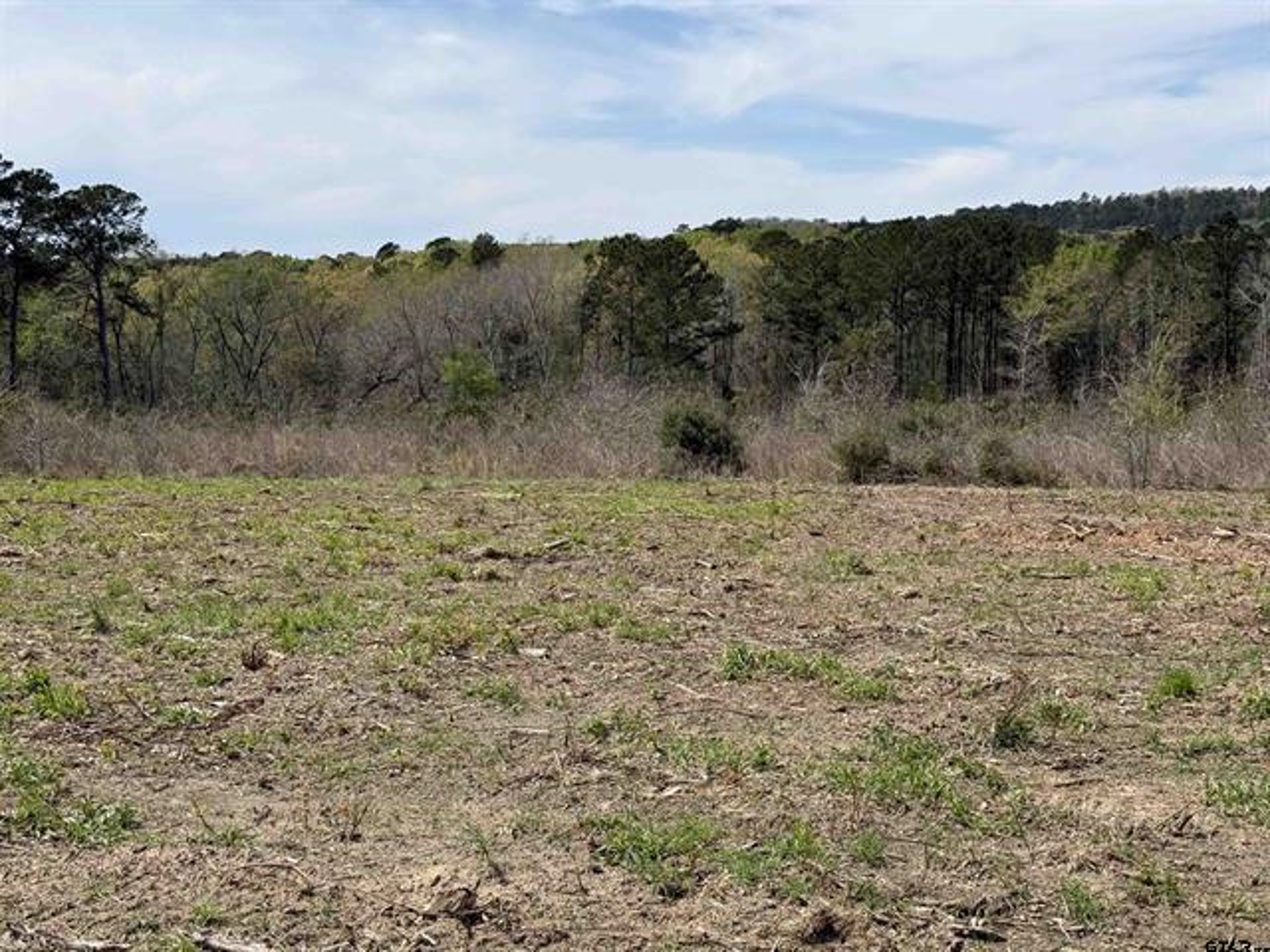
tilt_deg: -5.3
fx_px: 1761
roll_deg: +0.6
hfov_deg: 39.7
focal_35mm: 48
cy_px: 476
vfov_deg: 30.3
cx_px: 635
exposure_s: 1/5587
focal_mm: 6.76
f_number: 1.78
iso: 64
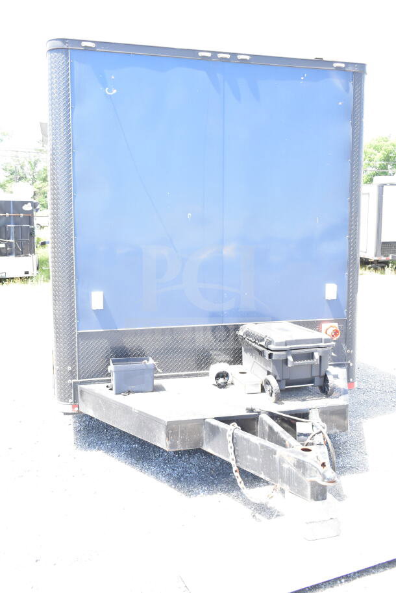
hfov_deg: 40.0
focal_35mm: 33
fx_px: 544
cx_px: 198
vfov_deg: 57.2
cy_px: 296
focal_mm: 22
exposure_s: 1/250
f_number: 8
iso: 1600
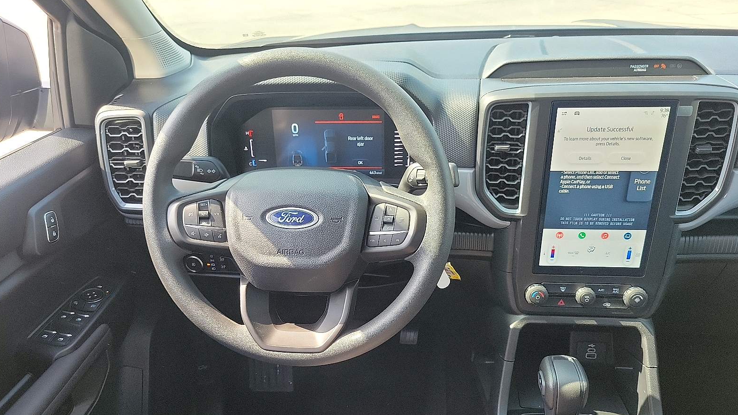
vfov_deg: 39.6
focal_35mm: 29
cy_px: 280
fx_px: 567
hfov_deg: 66.1
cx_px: 365
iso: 70
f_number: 1.8
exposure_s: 1/119
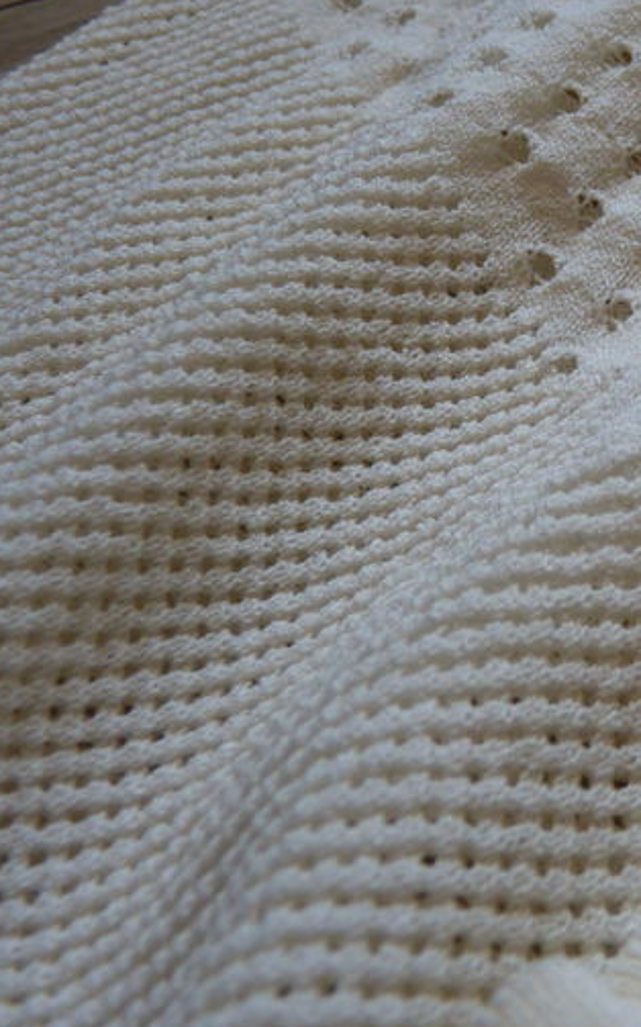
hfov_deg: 19.2
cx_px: 966
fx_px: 1651
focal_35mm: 59
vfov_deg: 34.5
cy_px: 417
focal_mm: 5
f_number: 2.8
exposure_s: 1/30
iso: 125
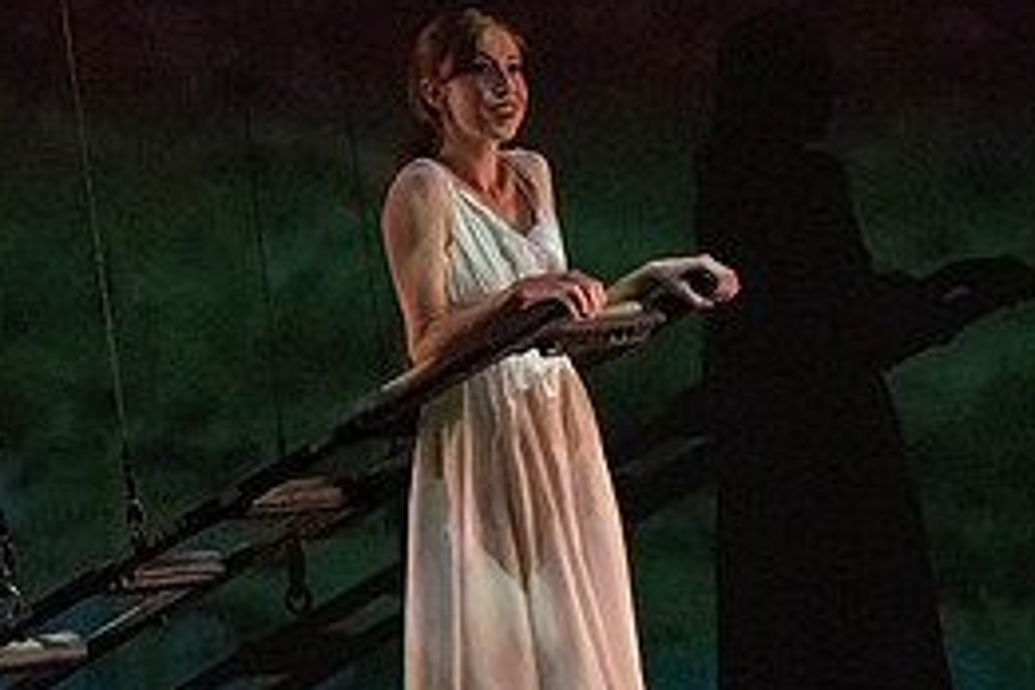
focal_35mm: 784
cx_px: 500
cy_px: 419
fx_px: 22538
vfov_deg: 1.8
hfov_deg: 2.6
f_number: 5.6
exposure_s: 1/320
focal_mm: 279
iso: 6400
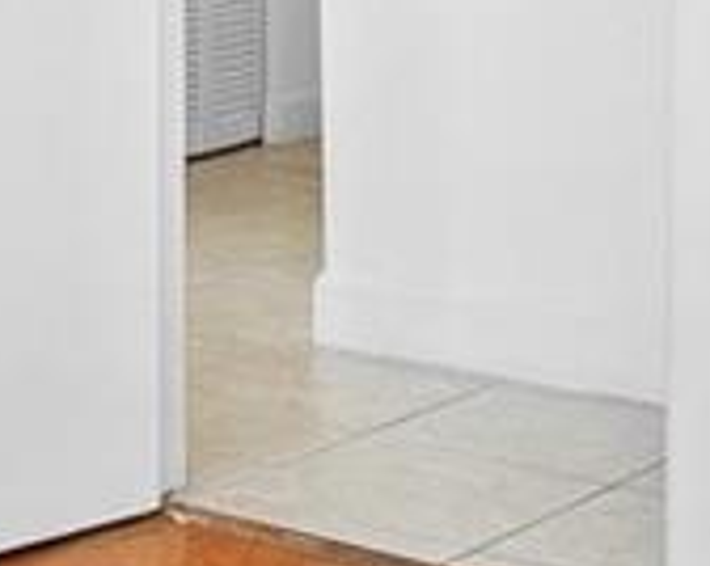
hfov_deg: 13.6
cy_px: -142
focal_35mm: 134
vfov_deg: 11.2
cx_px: -338
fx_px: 2813
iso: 200
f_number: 8
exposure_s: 1/6
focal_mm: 15
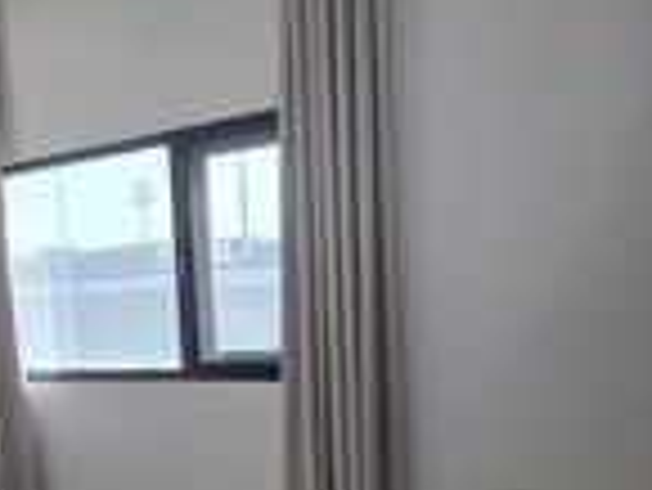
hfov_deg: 40.1
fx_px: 773
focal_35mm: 41
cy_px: 434
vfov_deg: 33.5
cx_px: -2
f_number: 1.9
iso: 100
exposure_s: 1/100
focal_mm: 2.2
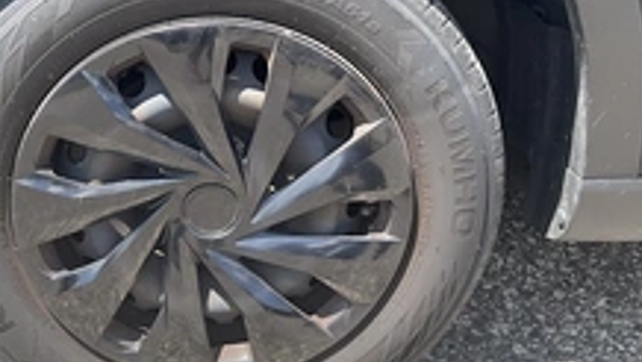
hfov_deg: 35.5
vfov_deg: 20.5
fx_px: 988
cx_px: 197
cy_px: 62
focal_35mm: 58
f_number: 1.8
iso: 25
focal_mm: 3
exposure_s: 1/389
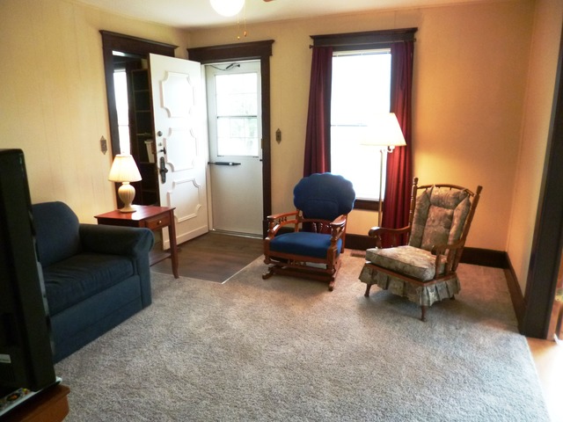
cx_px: 282
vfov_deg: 56.8
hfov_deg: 71.6
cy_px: 211
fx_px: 390
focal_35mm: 24
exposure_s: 1/60
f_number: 2.5
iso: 320
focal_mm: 4.3
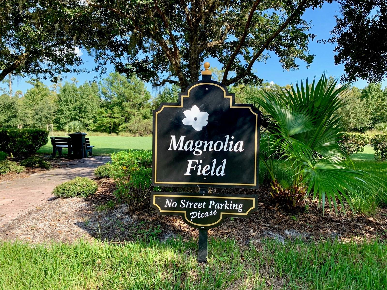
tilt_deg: +0.0
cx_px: 194
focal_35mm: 26
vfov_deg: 53.1
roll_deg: -1.7
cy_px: 145
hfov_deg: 67.3
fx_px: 291
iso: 25
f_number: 1.8
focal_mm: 4.25
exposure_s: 1/673
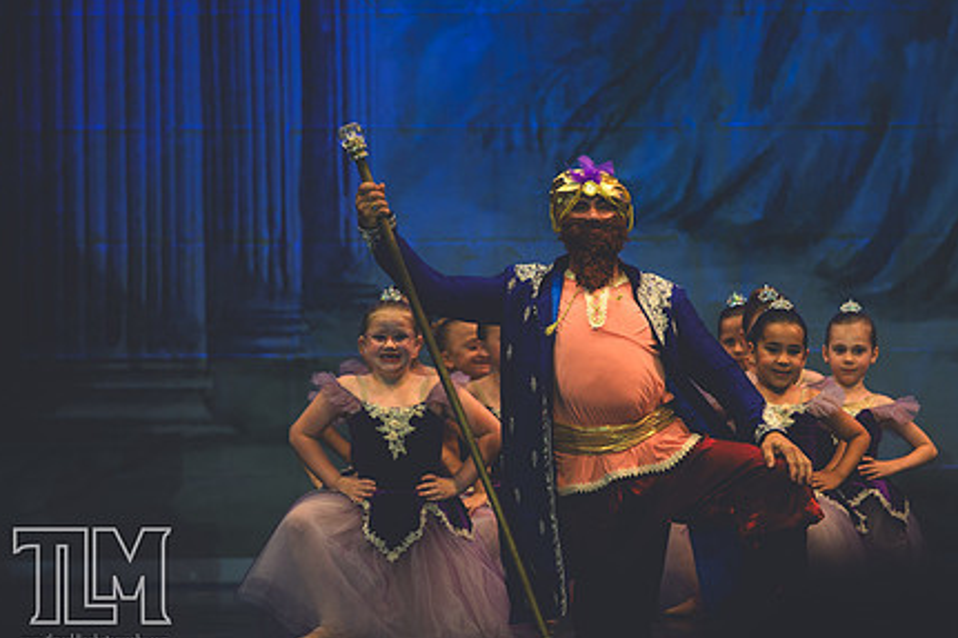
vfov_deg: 3.4
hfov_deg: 5.1
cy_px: 320
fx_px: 10746
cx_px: 576
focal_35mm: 404
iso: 640
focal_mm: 200
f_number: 2.8
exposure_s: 1/500
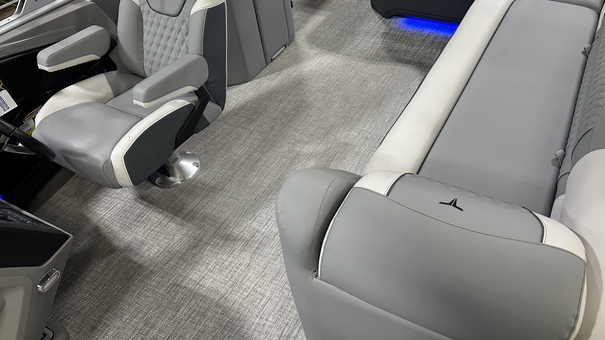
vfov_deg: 37.3
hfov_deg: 62.4
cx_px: 342
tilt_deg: -38.7
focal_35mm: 31
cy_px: 106
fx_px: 497
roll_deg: +4.5
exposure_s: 1/120
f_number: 1.78
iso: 200
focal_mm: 6.86
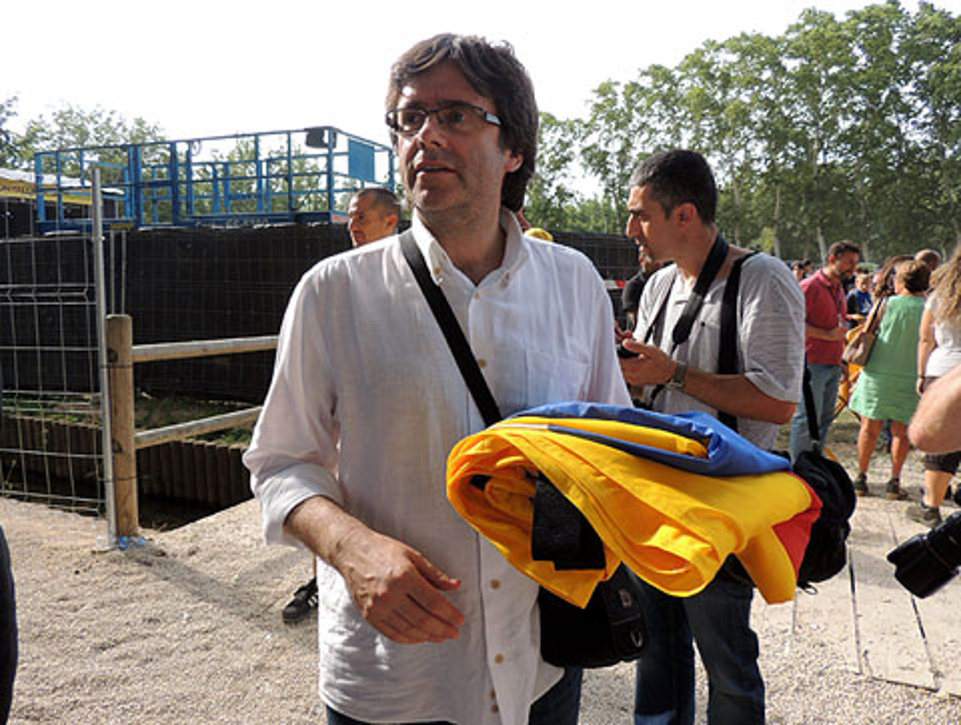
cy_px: 362
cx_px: 480
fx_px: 668
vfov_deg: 57.0
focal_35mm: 24
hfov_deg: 71.5
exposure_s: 1/400
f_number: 3
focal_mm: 4.3
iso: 100
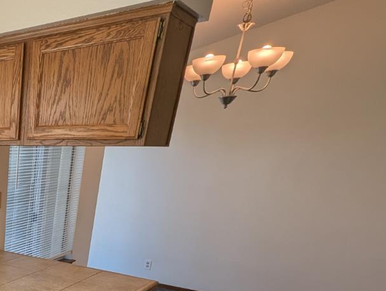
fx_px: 357
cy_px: 346
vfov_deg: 35.3
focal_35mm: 32
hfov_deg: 43.0
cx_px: -46
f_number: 2.2
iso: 38
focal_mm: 1.95
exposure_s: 1/386
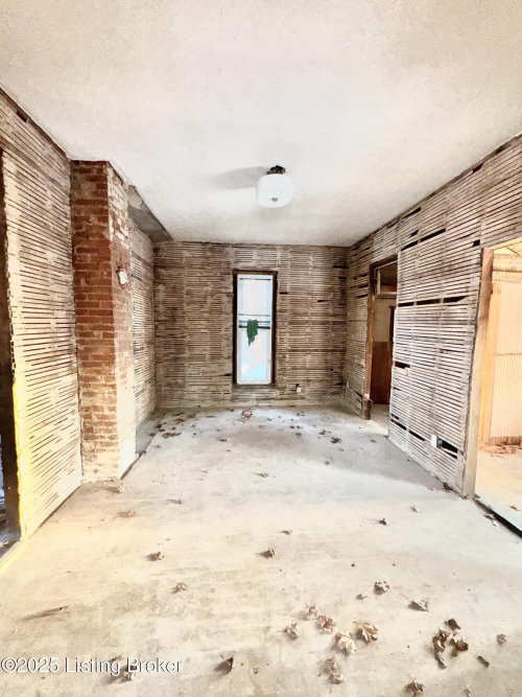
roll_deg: -0.6
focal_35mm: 14
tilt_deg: -5.6
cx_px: 261
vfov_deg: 102.1
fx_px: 282
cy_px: 348
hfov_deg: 85.7
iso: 100
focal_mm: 2.22
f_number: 2.2
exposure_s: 1/60
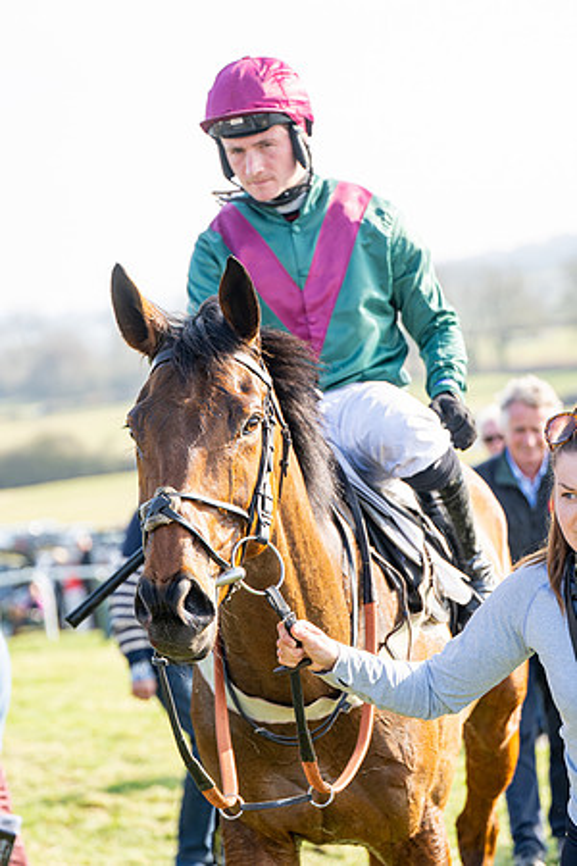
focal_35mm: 105
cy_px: 433
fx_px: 2524
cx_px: 288
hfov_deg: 13.0
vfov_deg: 19.5
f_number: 2.8
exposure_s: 1/500
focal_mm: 70
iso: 100
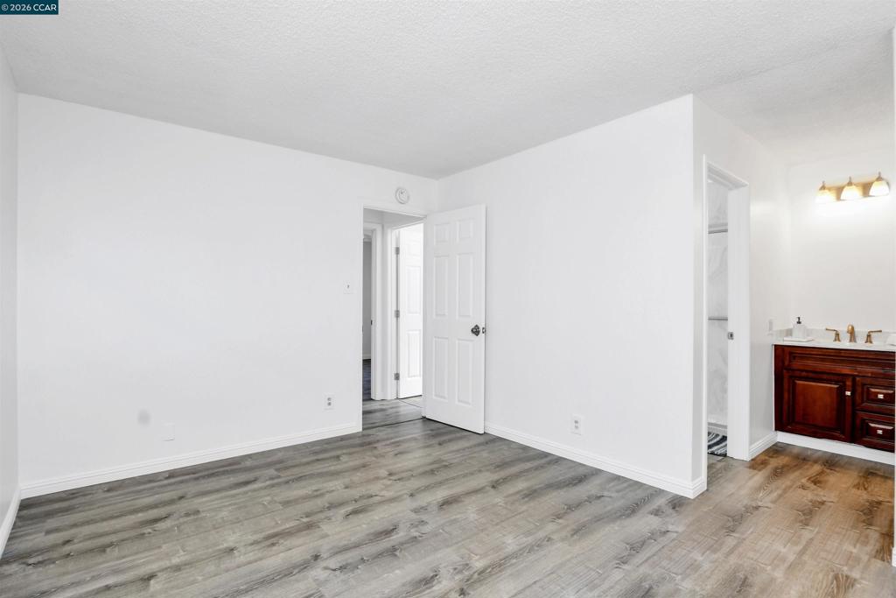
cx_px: 448
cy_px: 299
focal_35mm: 17
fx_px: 429
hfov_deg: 92.4
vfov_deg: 69.7
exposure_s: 1/15
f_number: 6.3
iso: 200
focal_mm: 11.5
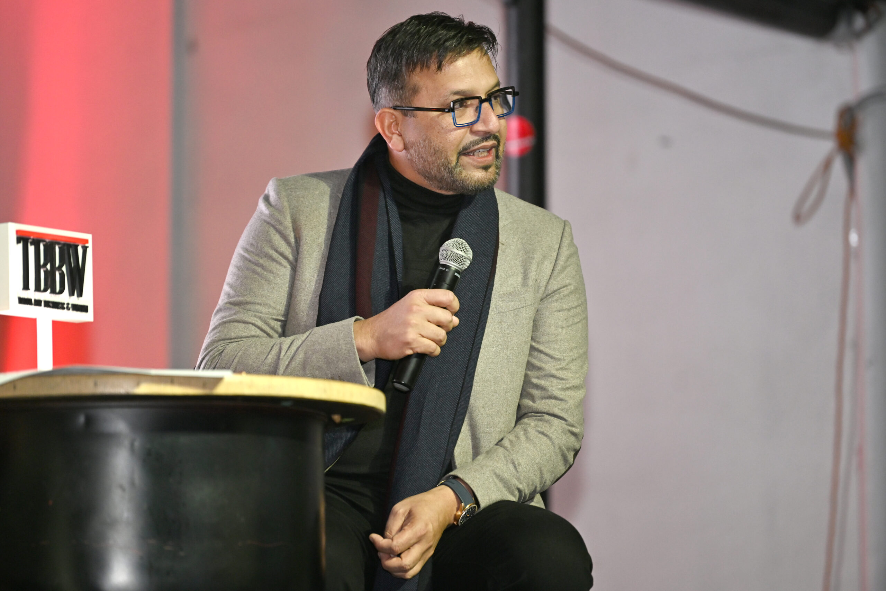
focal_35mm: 200
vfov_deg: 6.9
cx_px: 443
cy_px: 296
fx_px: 4922
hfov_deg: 10.3
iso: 1600
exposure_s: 1/125
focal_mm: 200
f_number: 2.8
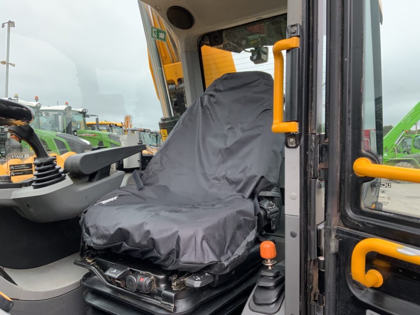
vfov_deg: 48.2
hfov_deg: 61.7
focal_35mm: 29
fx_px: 352
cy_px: 158
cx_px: 210
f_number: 1.8
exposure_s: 1/300
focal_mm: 3
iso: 16
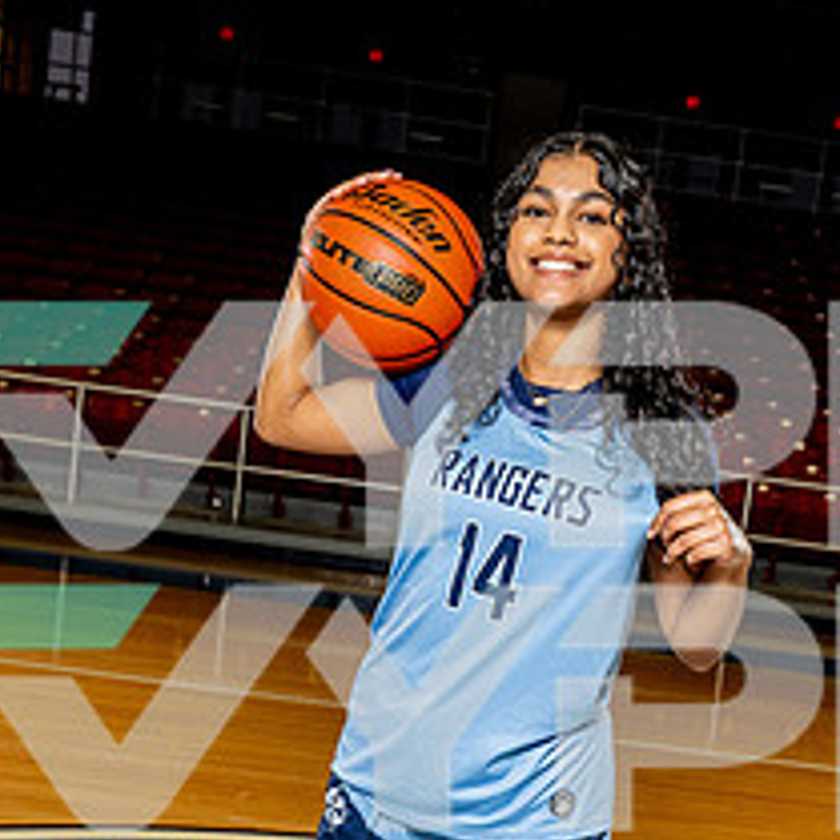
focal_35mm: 64
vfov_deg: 26.2
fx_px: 1757
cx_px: 510
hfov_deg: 26.8
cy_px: 711
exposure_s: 1/250
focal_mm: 35
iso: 640
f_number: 5.6
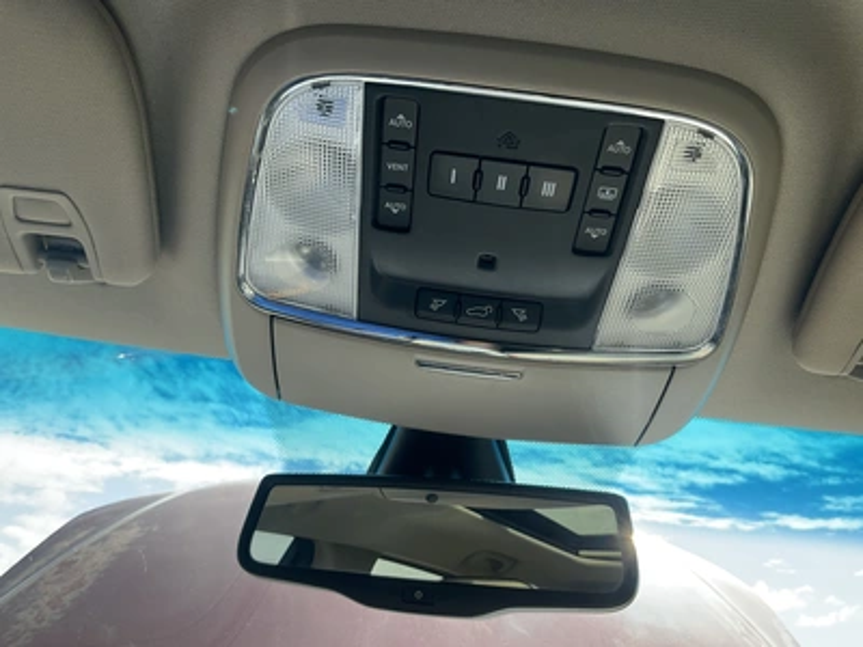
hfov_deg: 61.7
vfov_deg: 48.2
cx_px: 432
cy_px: 324
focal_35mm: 29
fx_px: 723
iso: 25
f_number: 1.8
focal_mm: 3
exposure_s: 1/248
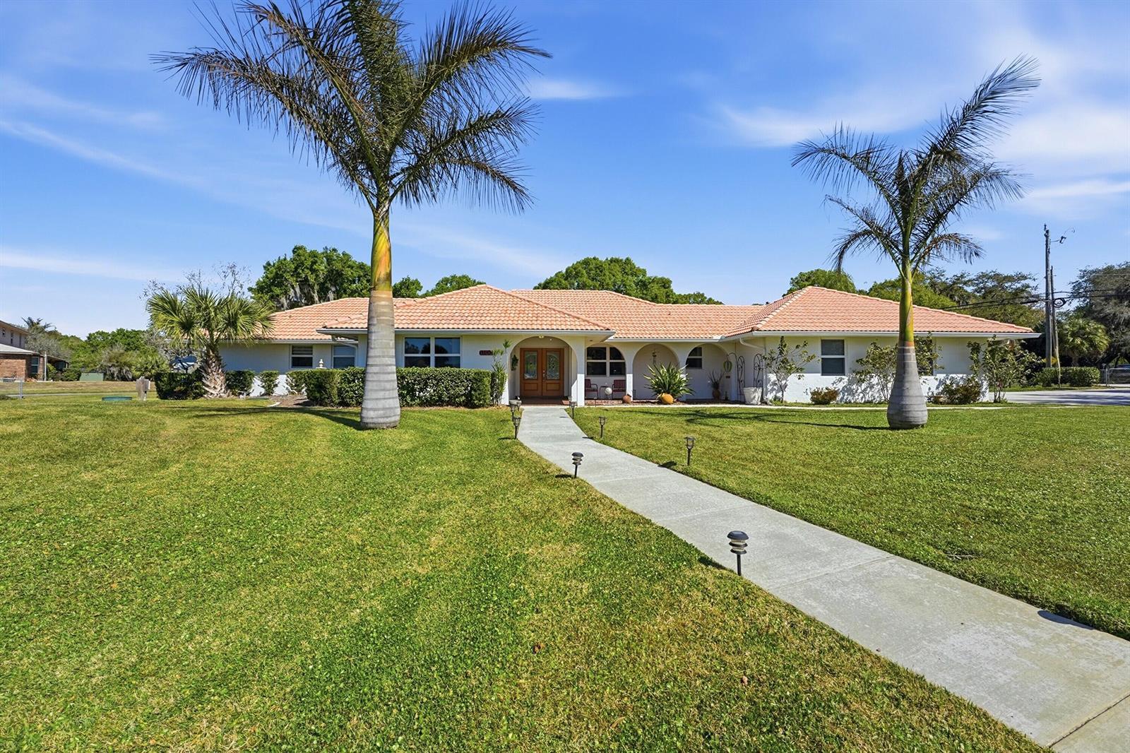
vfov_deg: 81.2
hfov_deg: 104.3
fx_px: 439
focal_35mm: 14
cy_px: 376
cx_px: 565
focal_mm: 14
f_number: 8
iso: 400
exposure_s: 1/8000
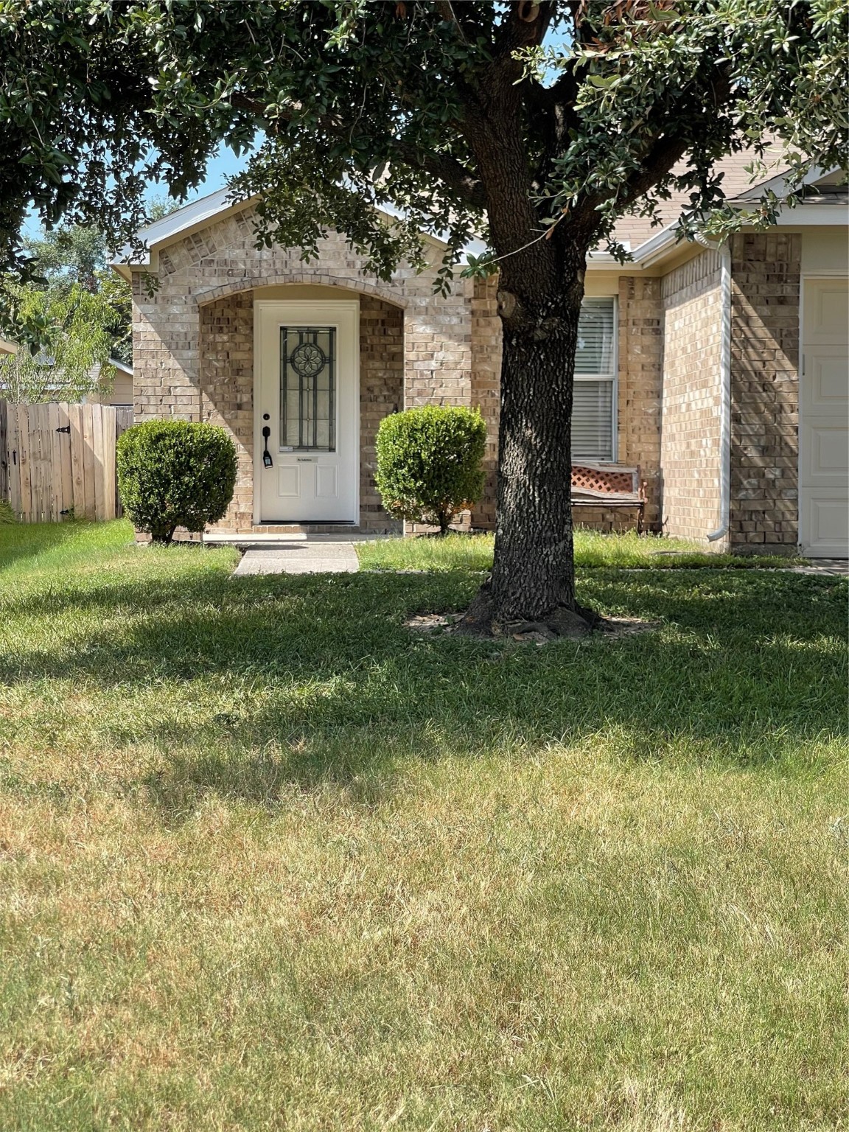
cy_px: 566
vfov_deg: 30.3
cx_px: 424
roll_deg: +0.1
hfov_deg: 22.9
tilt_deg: -1.8
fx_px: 2093
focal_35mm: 64
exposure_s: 1/413
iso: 20
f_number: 2.2
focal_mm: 7.5
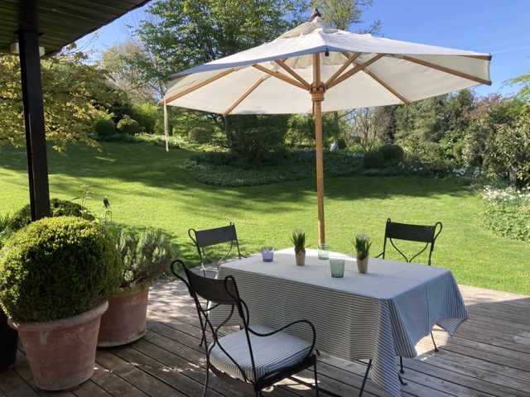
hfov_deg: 63.4
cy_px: 198
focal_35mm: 28
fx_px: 429
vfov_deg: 49.7
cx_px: 265
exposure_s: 1/578
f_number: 1.8
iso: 20
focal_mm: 3.99
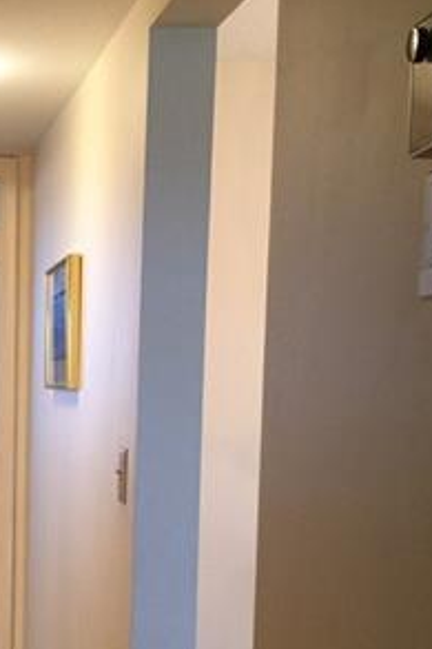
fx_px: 1424
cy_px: 558
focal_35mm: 79
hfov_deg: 16.2
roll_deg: +0.6
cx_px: -155
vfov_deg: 25.1
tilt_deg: -5.8
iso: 40
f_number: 2.2
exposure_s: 1/15
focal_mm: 4.15
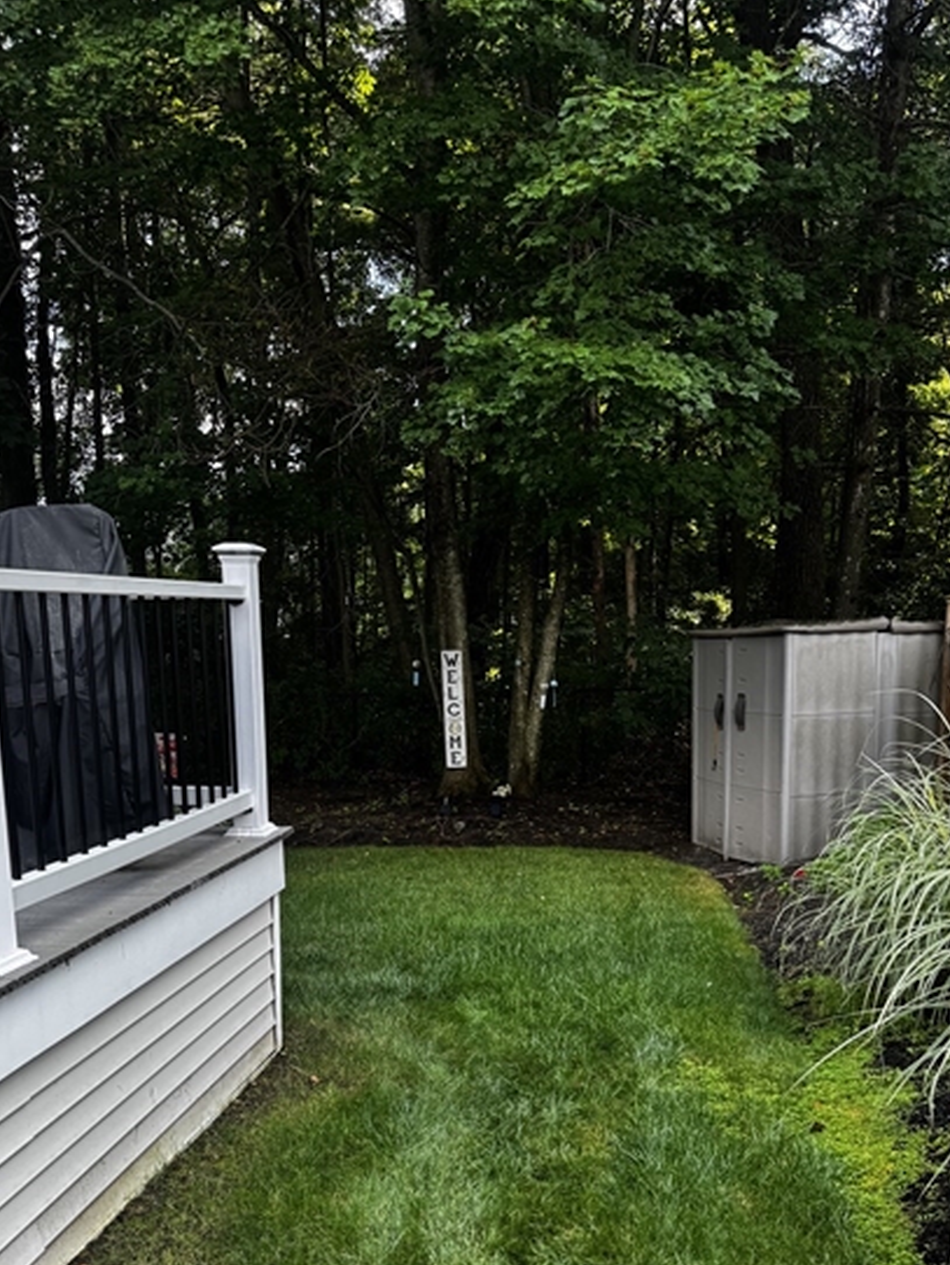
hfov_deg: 41.7
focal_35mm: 34
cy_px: 857
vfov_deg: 52.8
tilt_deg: -8.9
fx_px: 1243
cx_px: 551
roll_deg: +2.2
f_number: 1.78
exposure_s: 1/153
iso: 64
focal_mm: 6.76
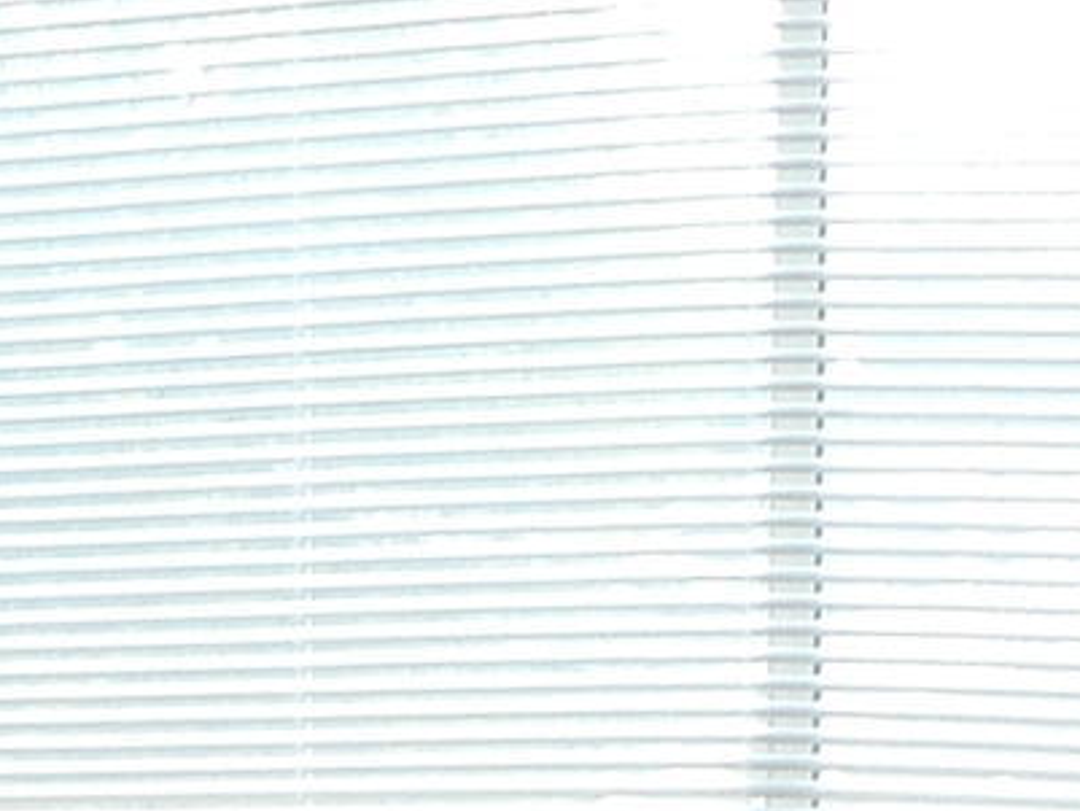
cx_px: -1010
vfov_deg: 7.5
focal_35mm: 187
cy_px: 1778
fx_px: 5836
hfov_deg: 9.9
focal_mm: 4.5
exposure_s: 1/125
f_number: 3.7
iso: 80
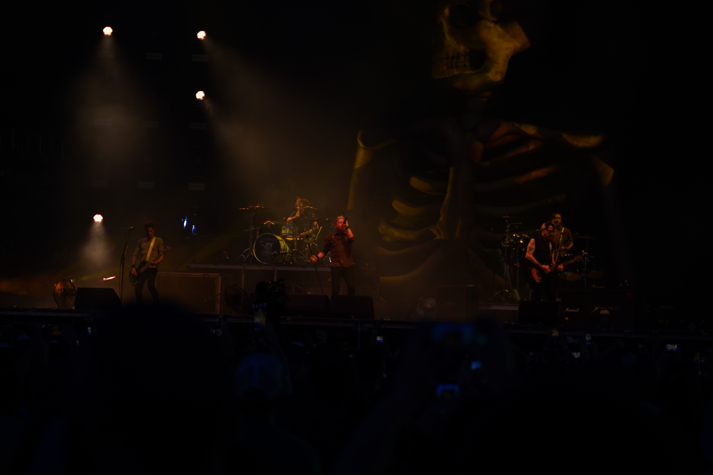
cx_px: 356
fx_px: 2079
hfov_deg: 19.5
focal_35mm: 105
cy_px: 238
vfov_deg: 13.0
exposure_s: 1/125
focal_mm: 105
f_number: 4
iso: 320
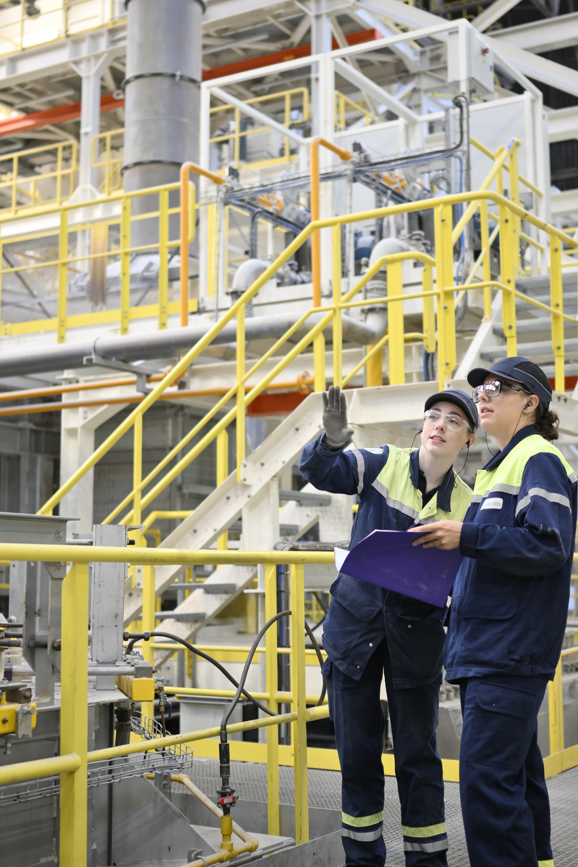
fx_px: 1276
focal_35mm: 53
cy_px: 381
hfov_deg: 25.5
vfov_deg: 37.5
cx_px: 290
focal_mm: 35
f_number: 1.8
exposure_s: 1/200
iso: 200
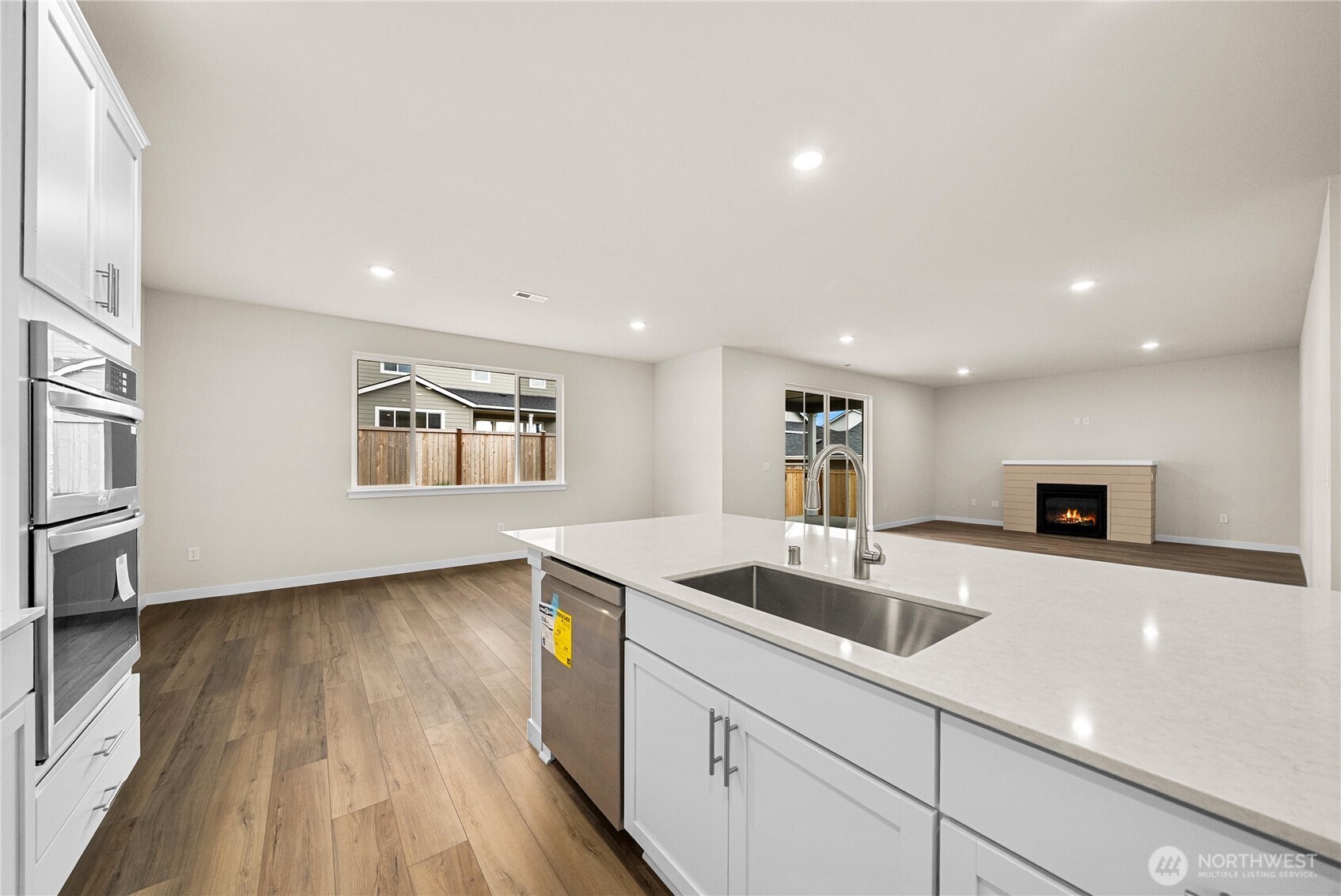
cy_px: 448
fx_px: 447
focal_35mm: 12
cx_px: 670
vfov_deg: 90.1
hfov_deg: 112.6
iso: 640
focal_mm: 12
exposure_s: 1/30
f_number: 7.1
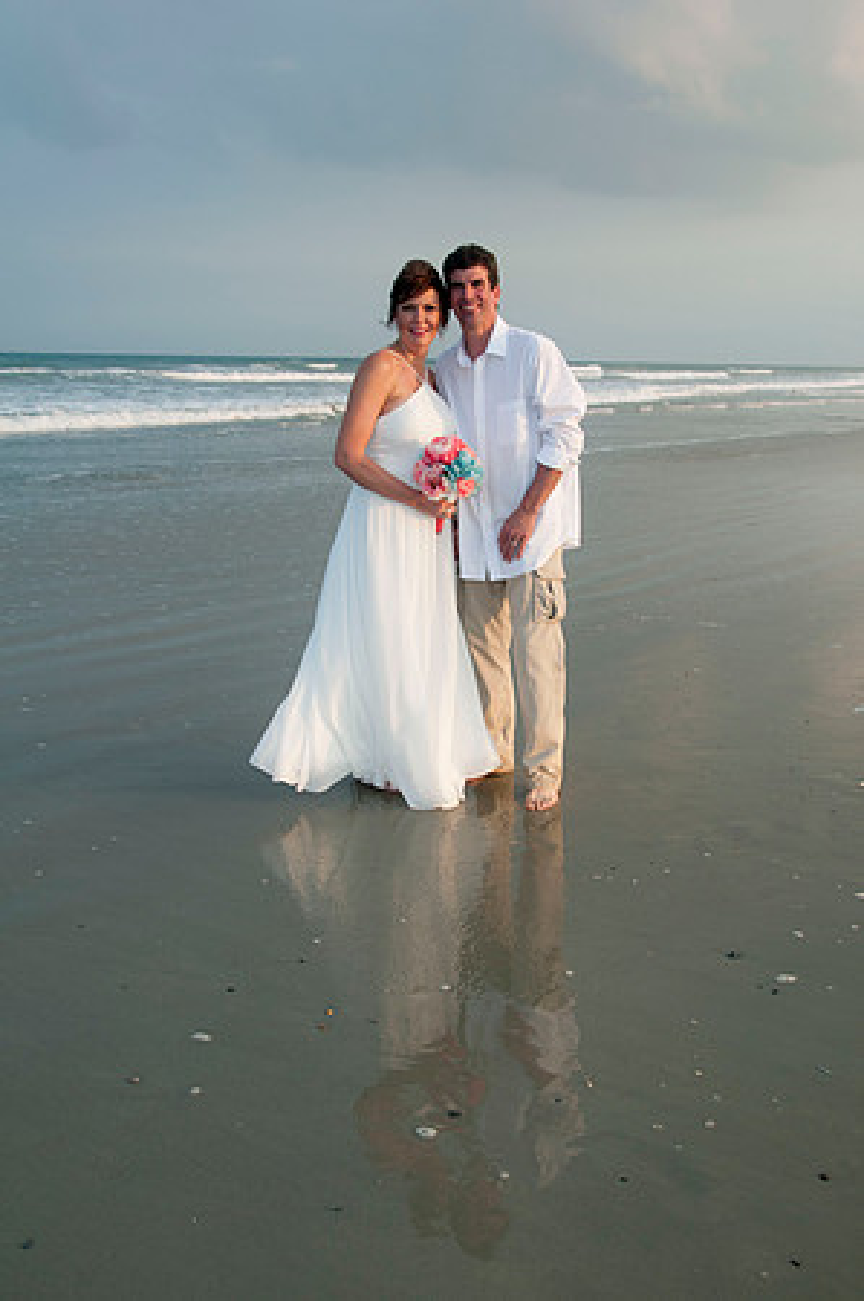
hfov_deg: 36.8
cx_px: 432
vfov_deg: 53.2
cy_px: 650
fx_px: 1299
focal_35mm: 36
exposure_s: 1/250
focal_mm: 24
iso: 100
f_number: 5.6
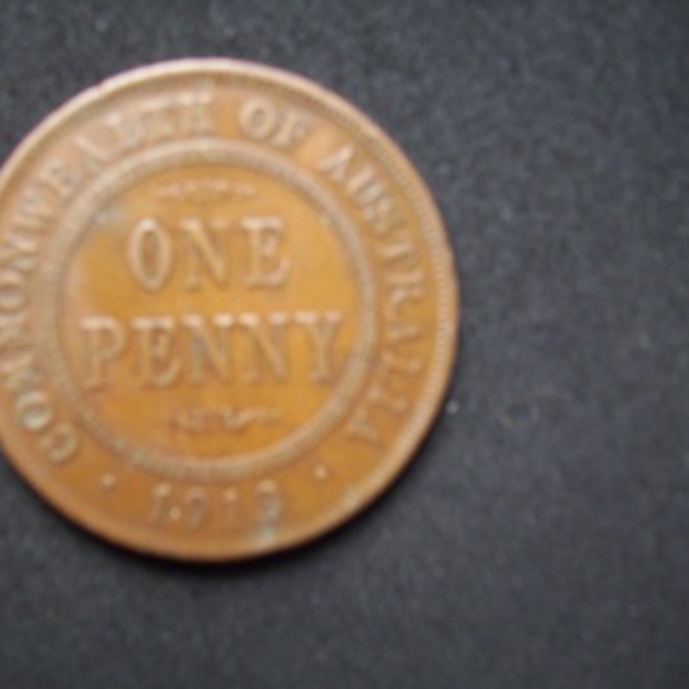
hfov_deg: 40.4
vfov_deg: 40.9
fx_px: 923
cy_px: 351
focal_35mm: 41
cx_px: 233
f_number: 2.9
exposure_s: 1/8
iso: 160
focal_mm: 5.7
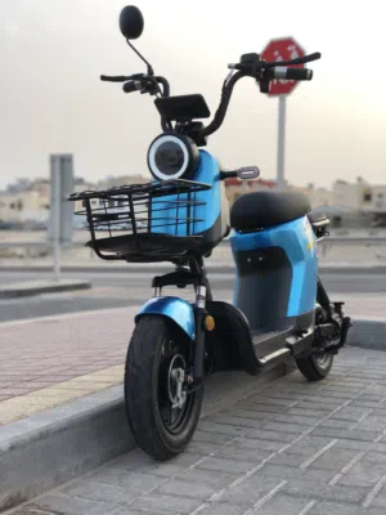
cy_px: 258
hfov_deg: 28.0
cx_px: 193
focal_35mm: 52
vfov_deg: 36.8
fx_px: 773
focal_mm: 6
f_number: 2.4
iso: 16
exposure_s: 1/120
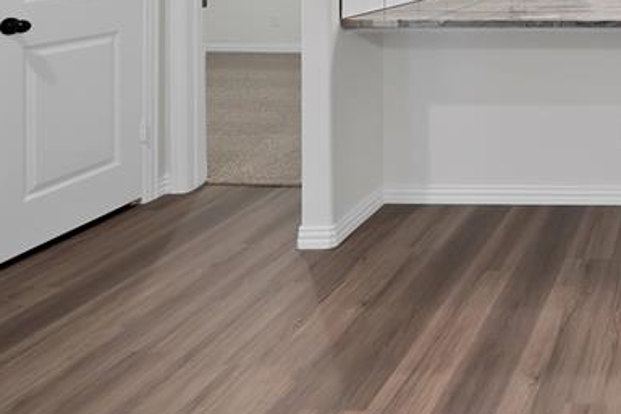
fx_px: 552
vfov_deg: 33.3
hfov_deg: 44.0
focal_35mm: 32
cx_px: 694
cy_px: -86
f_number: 9
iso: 640
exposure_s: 1/5
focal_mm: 12
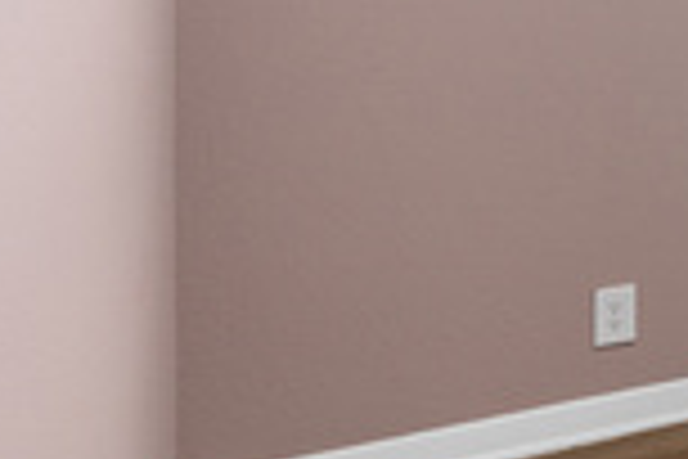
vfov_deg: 19.1
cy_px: -97
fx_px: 1280
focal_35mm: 67
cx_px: 1367
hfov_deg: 18.9
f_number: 7.1
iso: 320
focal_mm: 16
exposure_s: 1/1.67
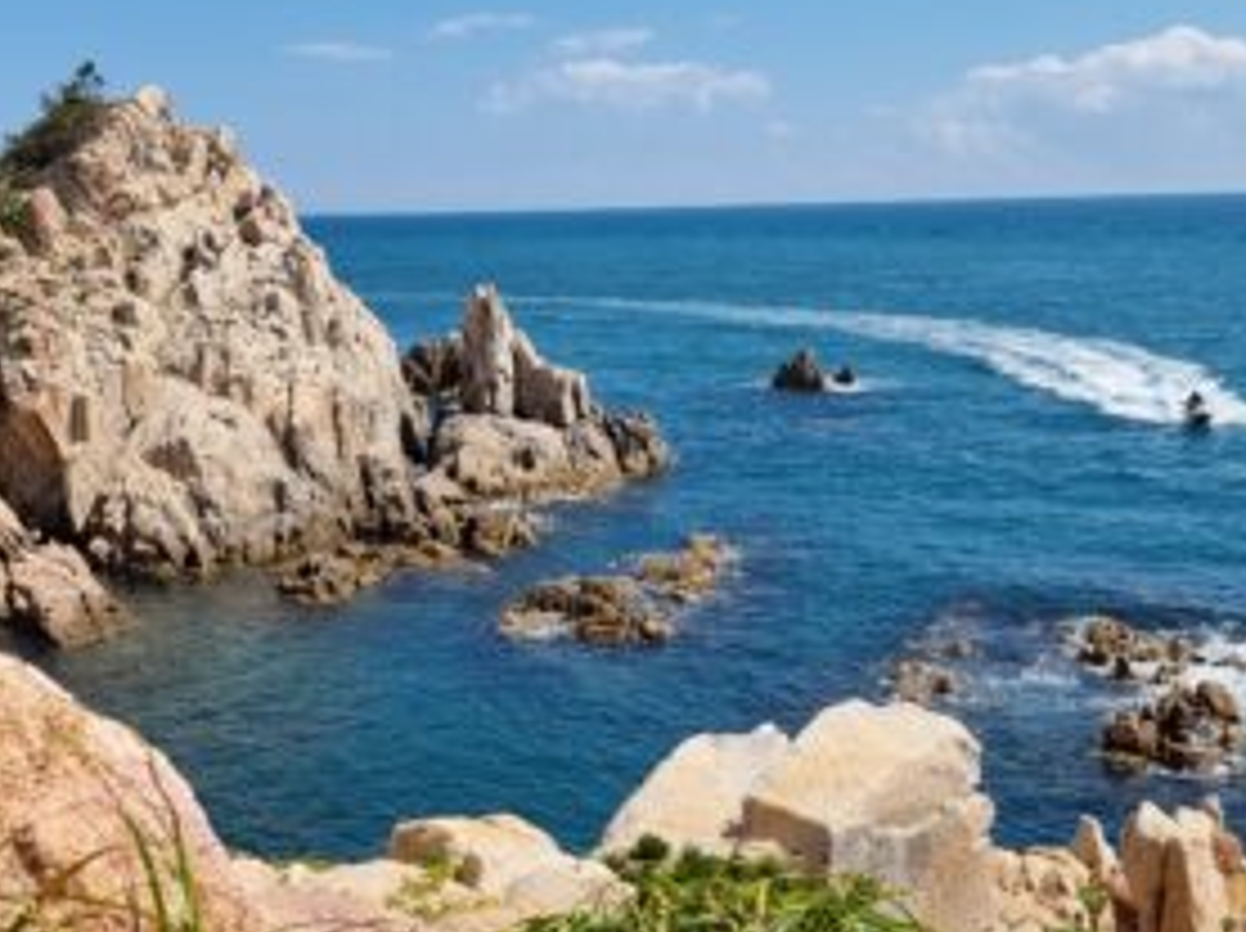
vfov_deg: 31.9
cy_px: 597
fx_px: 1618
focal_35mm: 45
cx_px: 299
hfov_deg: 40.8
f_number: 1.8
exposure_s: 1/1424
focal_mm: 6.7
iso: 50
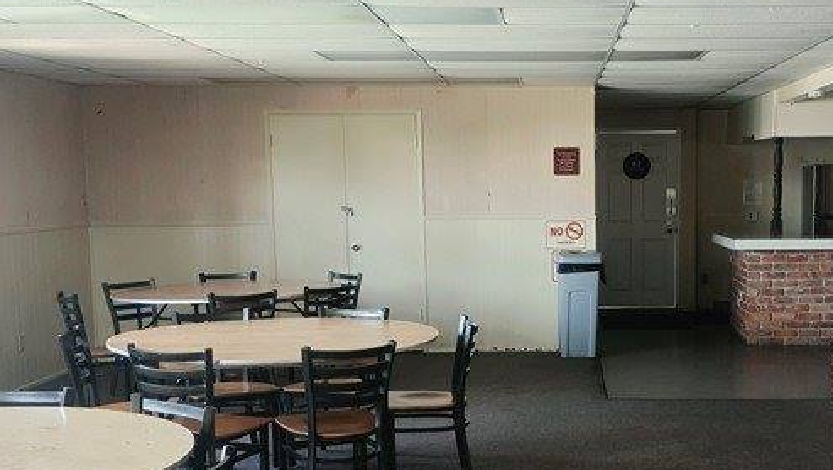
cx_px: 566
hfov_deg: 39.3
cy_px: 331
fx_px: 1149
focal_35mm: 52
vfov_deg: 22.9
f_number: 1.7
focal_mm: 6.3
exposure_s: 1/120
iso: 400
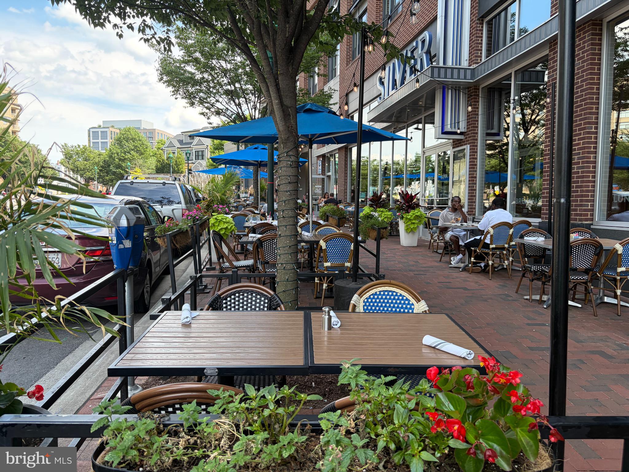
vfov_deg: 53.1
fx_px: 472
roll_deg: +0.5
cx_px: 314
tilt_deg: -2.8
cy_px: 236
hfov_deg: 67.3
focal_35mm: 26
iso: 64
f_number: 1.6
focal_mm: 5.96
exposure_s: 1/384
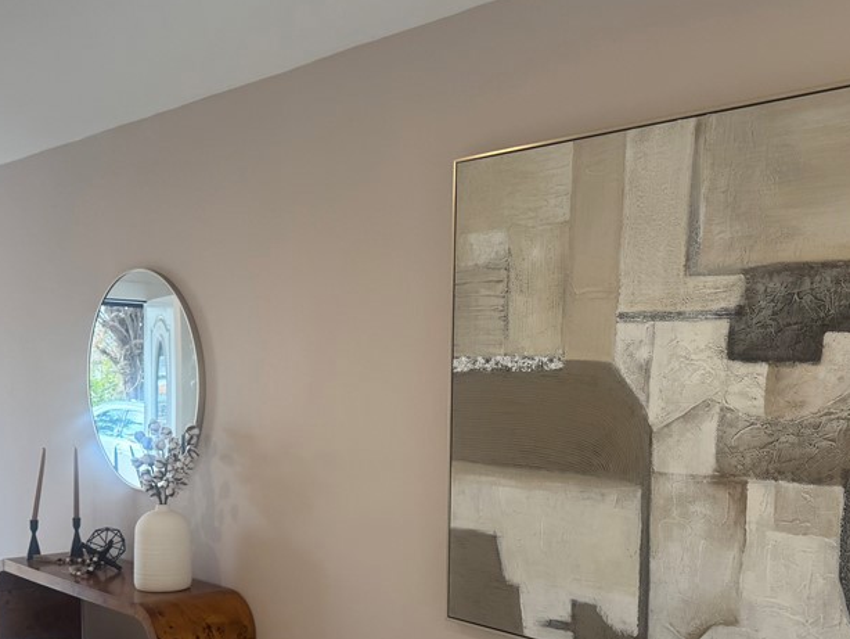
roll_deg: -1.0
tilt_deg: -8.2
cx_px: 447
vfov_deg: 35.1
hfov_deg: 46.8
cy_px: 493
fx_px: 983
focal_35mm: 40
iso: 100
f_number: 1.78
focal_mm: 6.76
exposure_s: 1/160
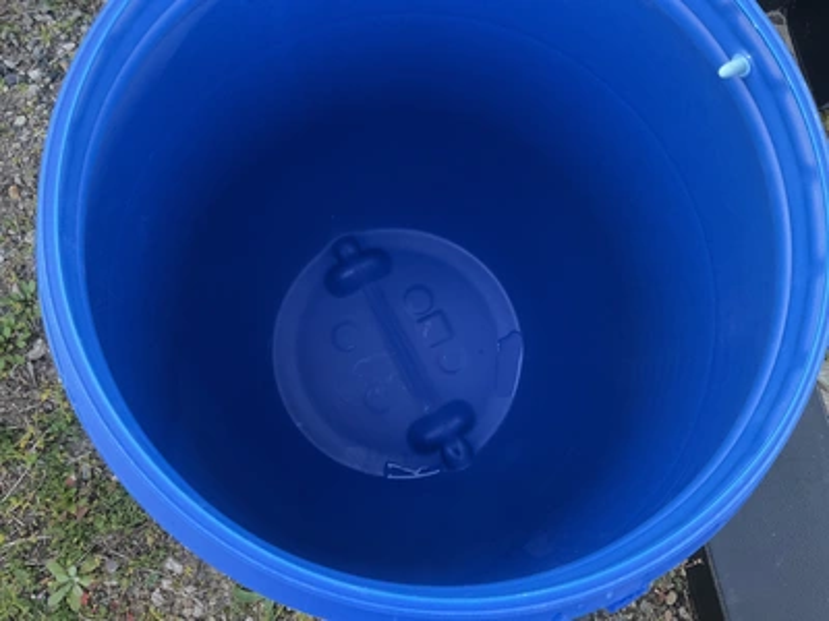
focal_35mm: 29
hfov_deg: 61.7
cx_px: 414
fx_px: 695
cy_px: 310
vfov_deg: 48.2
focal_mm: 3
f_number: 1.8
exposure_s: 1/60
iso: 100
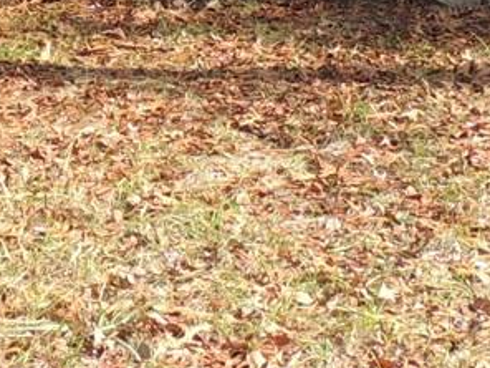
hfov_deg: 12.1
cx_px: 26
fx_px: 2293
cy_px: -288
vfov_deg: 8.8
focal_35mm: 162
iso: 100
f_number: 3.1
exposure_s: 1/320
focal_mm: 5.3
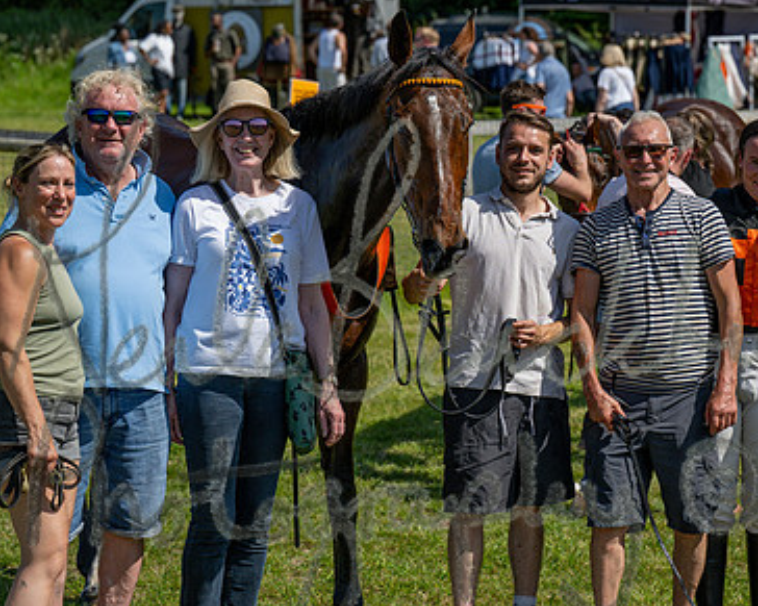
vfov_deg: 12.6
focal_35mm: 122
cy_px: 264
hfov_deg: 15.7
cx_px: 536
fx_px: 2736
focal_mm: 70
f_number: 3.5
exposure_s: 1/3200
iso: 200
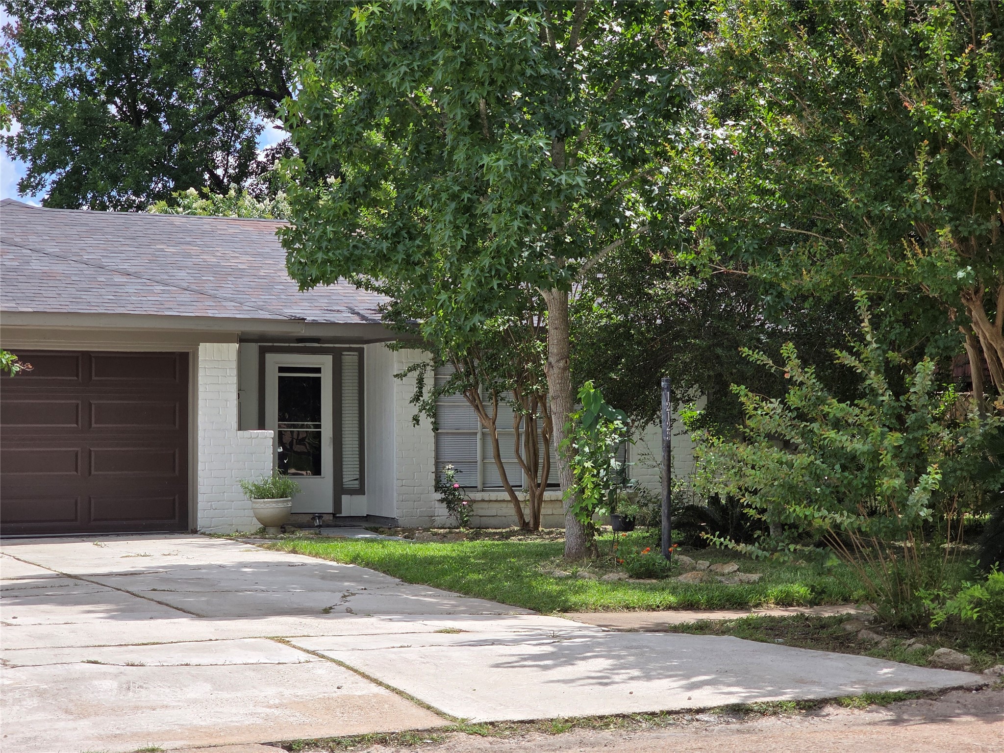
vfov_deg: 21.3
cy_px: 376
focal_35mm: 69
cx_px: 502
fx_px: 2001
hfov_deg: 28.2
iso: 50
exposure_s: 1/1941
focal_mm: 7.9
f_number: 2.4
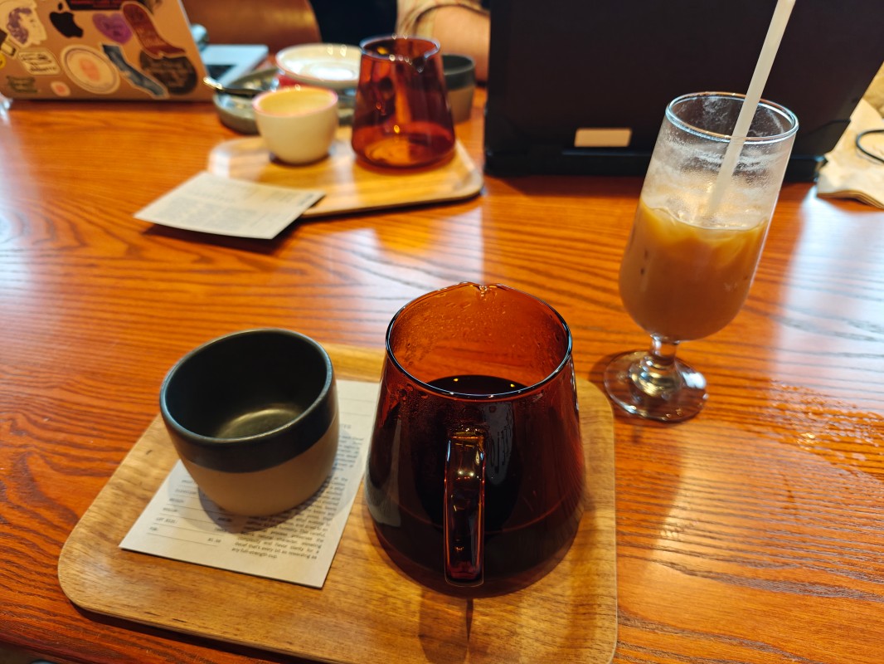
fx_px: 587
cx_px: 442
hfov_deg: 73.9
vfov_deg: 58.9
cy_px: 332
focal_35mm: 23
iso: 800
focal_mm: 6.06
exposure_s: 1/120
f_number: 1.6
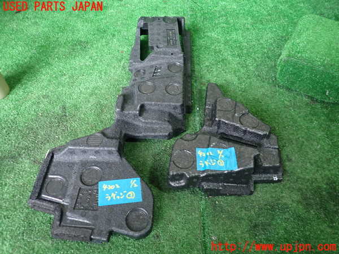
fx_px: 245
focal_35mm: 25
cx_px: 170
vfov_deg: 54.9
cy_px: 127
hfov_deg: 69.4
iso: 640
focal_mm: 4.5
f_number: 2
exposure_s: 1/30
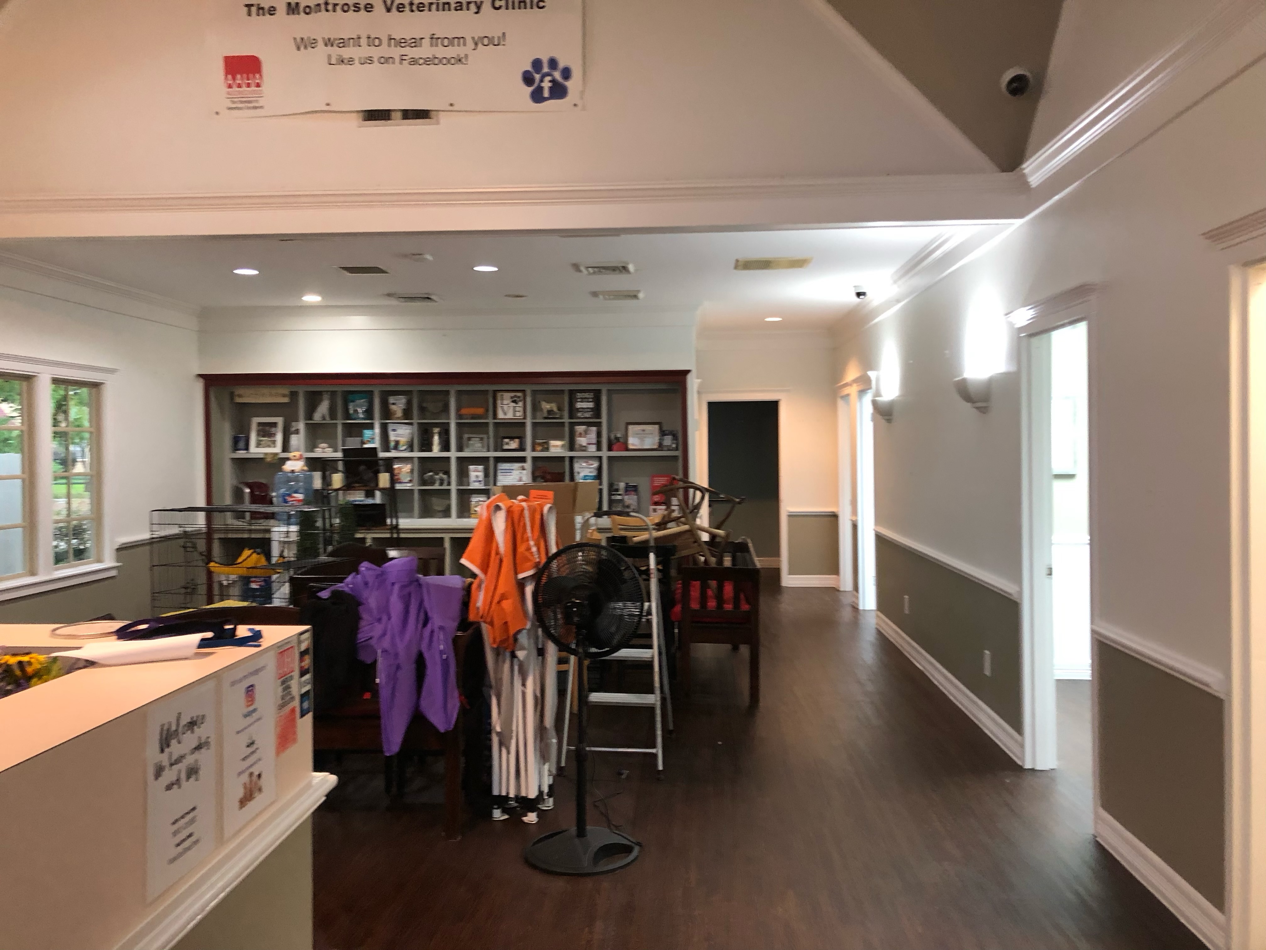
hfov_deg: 63.4
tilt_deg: +0.0
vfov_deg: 49.7
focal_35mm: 28
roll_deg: -0.6
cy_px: 475
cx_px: 633
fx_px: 1024
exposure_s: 1/15
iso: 64
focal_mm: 3.99
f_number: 1.8
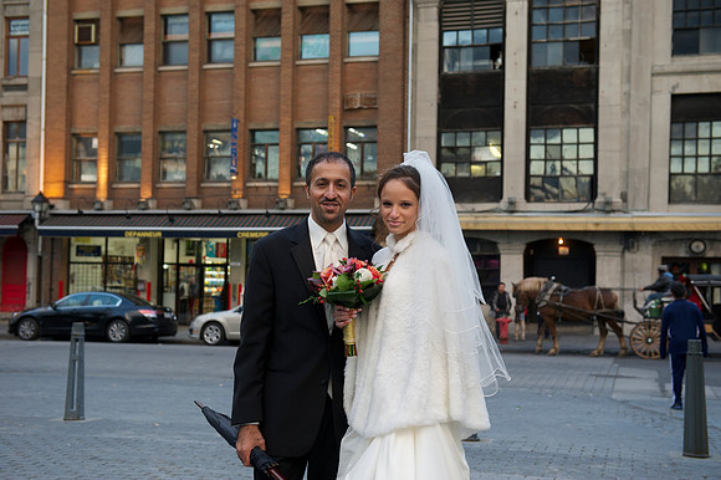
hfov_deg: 41.1
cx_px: 360
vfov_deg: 28.0
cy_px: 240
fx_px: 961
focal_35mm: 48
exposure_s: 1/60
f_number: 4
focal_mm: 48
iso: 320
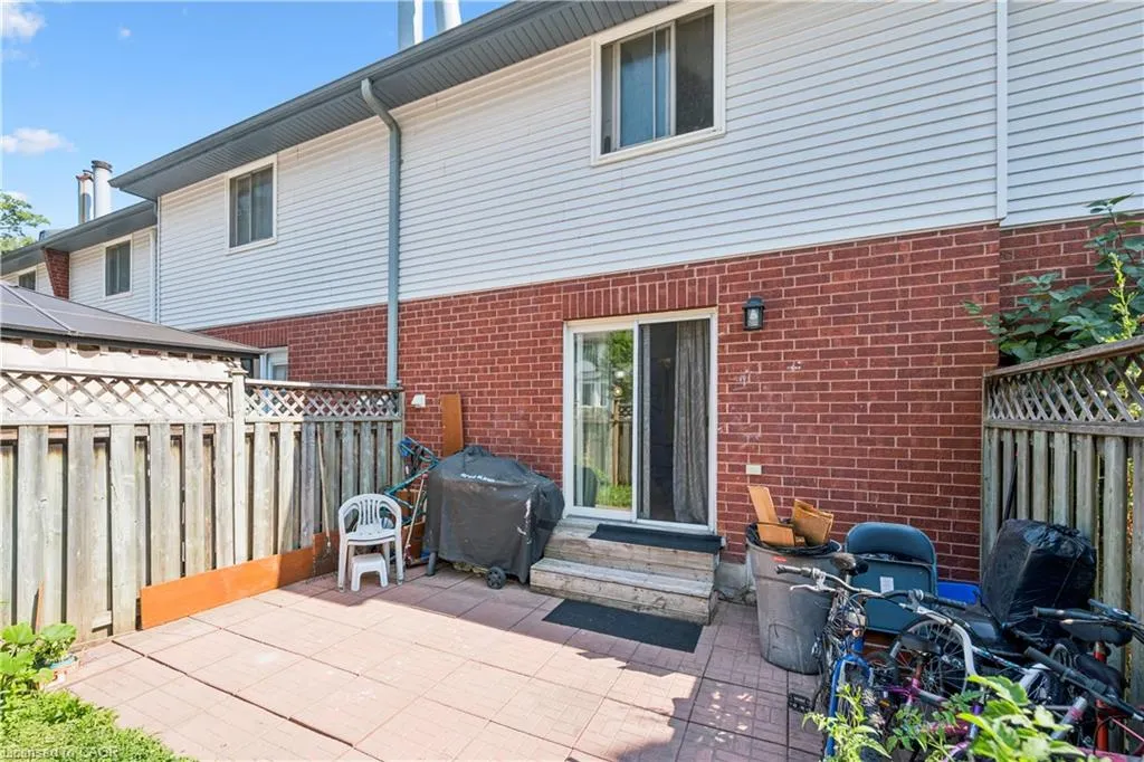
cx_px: 572
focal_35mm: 14
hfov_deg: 104.3
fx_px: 445
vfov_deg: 81.2
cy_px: 381
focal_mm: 14
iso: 200
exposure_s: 1/250
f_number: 8
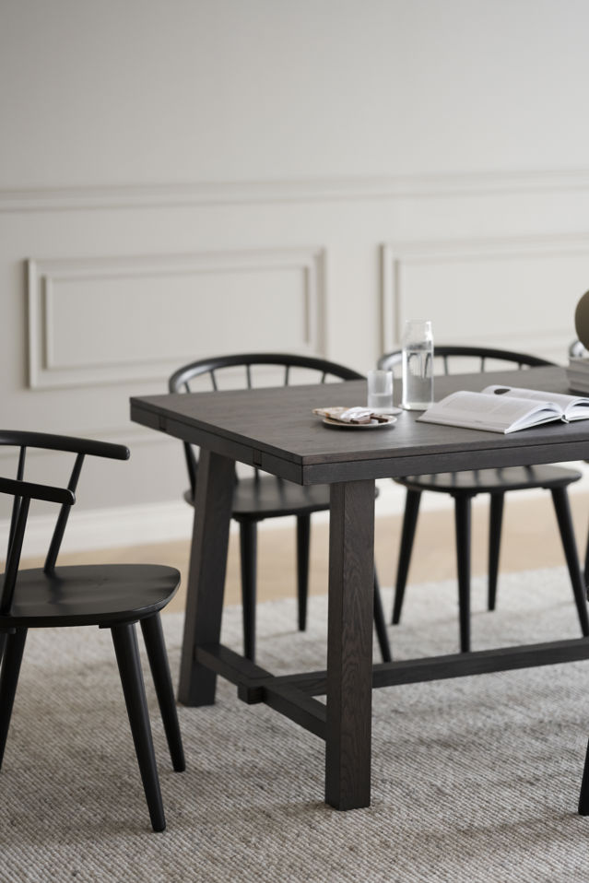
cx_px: 294
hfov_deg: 16.1
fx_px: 2085
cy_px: 442
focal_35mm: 85
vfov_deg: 23.9
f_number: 1.8
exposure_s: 1/80
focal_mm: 85
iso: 800
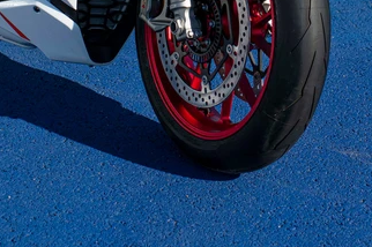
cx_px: 276
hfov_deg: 10.3
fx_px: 2054
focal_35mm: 199
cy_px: -98
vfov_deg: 6.8
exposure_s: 1/2000
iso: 100
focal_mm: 50
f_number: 4
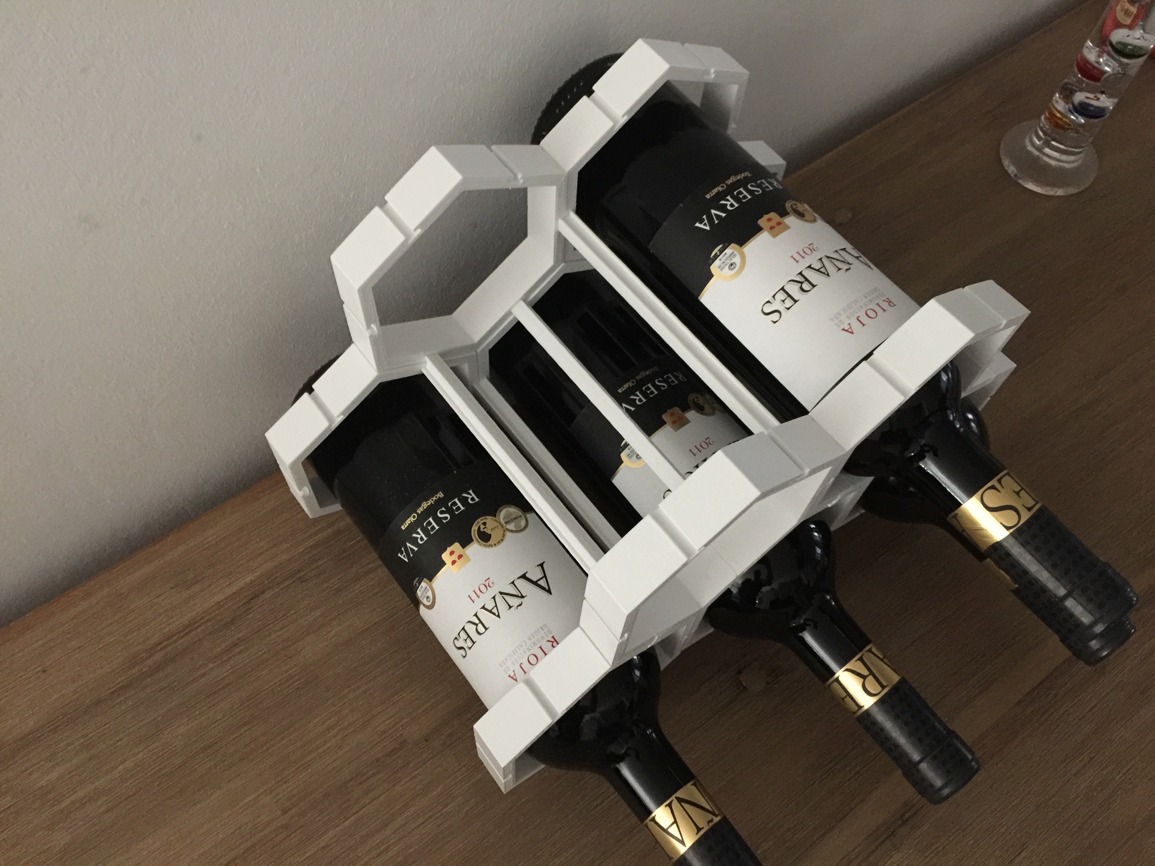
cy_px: 433
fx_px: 968
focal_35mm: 29
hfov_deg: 61.7
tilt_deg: -60.6
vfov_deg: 48.2
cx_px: 578
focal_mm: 4.15
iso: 200
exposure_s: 1/8
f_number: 2.2
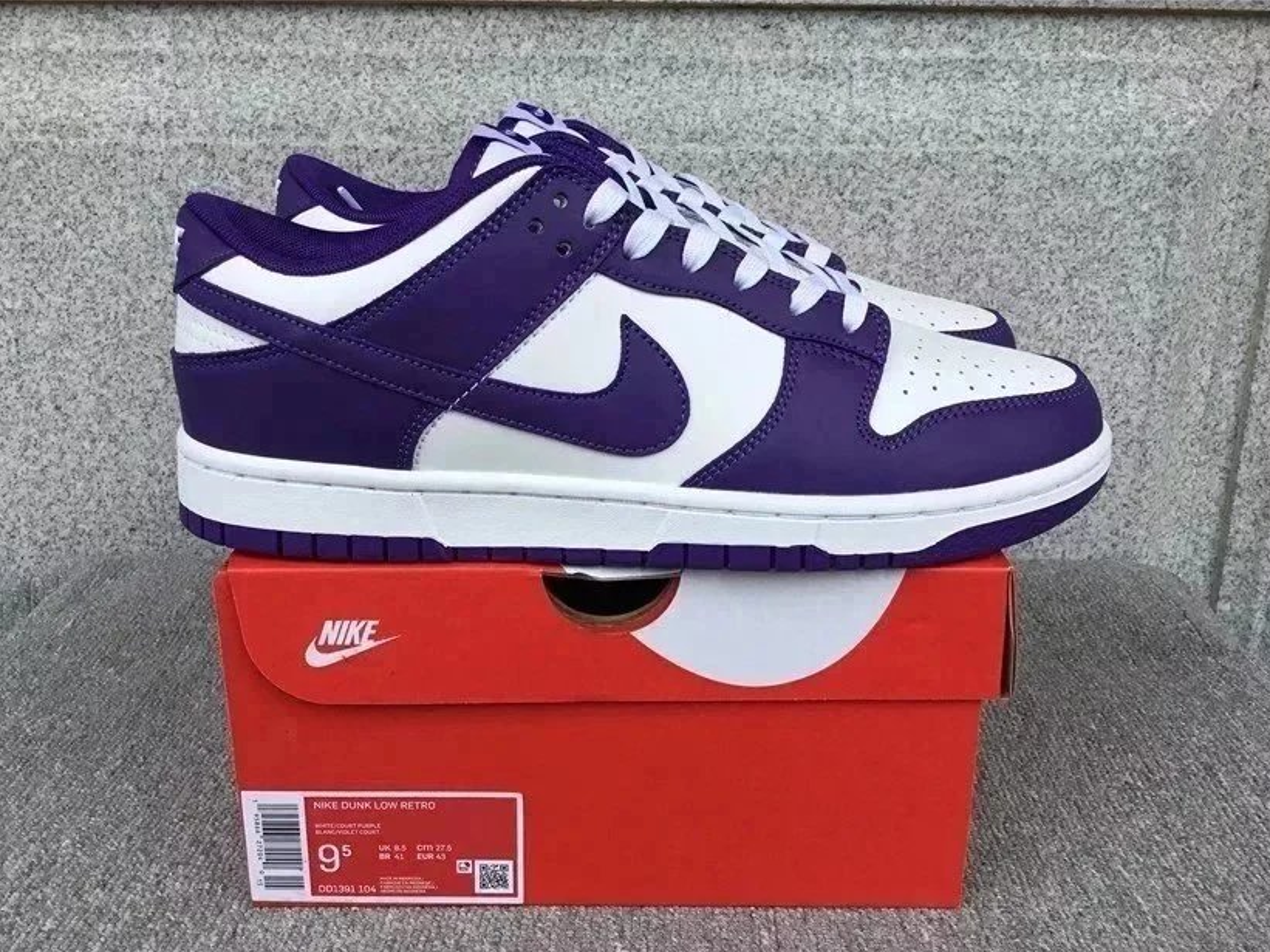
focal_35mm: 34
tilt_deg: -18.4
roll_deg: +0.0
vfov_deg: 41.7
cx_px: 647
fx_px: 1247
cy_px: 521
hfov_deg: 54.0
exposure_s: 1/381
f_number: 2.4
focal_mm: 3.3
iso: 25
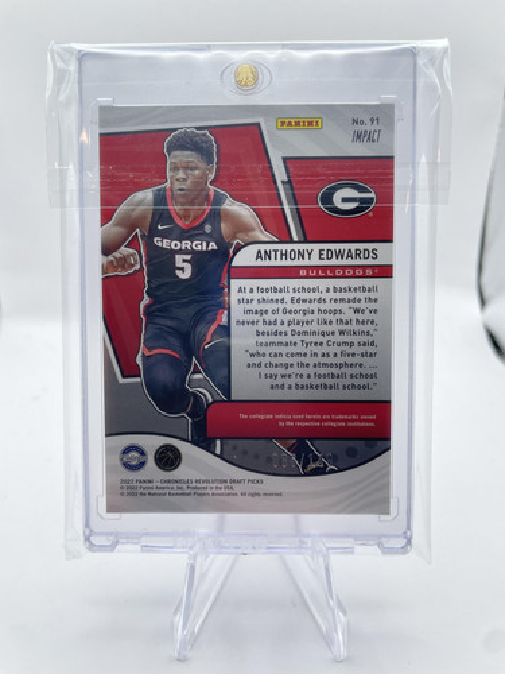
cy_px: 337
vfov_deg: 67.3
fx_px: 506
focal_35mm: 26
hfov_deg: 53.1
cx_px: 252
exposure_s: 1/400
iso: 32
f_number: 1.6
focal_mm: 4.2
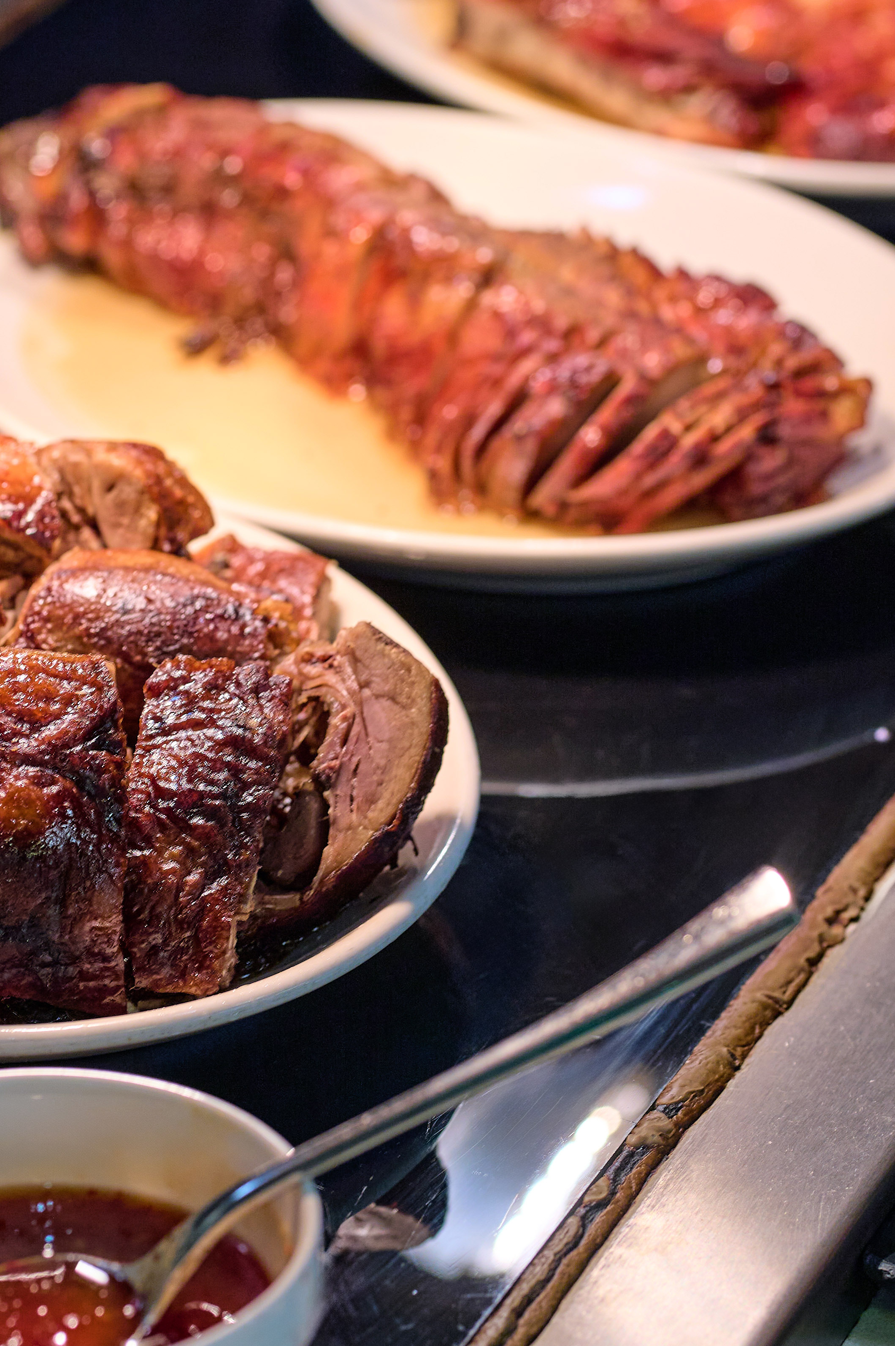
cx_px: 373
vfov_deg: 12.8
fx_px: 5973
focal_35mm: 160
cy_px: 680
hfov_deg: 8.6
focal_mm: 85
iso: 100
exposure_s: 1/25
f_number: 4
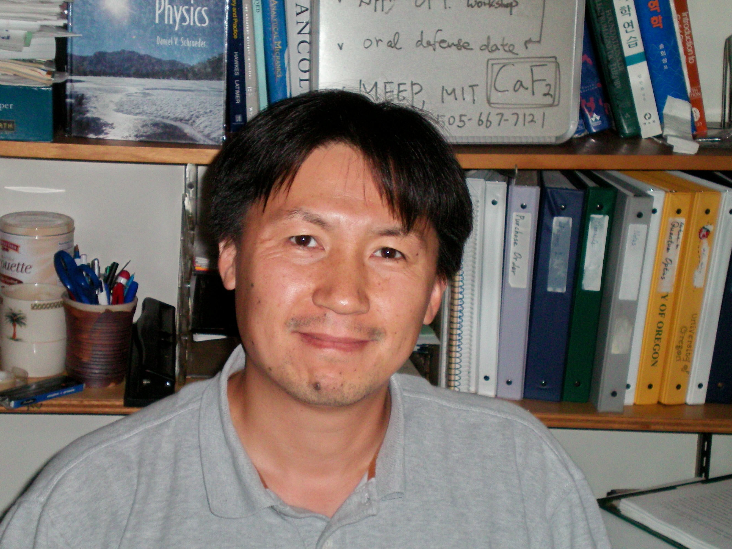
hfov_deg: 25.6
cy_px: 275
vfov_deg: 19.4
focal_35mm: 76
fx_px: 1607
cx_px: 319
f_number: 4.2
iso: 200
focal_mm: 10.3
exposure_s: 1/80
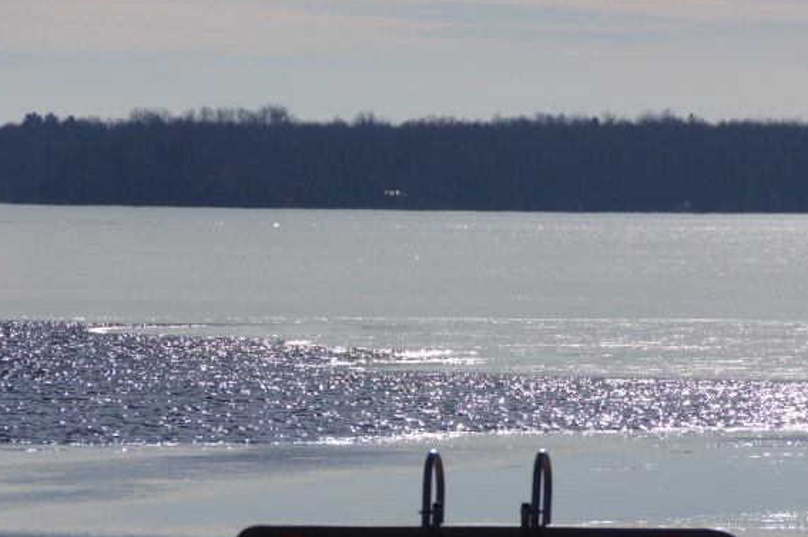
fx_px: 12468
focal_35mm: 556
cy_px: 433
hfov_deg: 3.7
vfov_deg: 2.5
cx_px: 447
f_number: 9
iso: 100
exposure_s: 1/500
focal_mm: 210
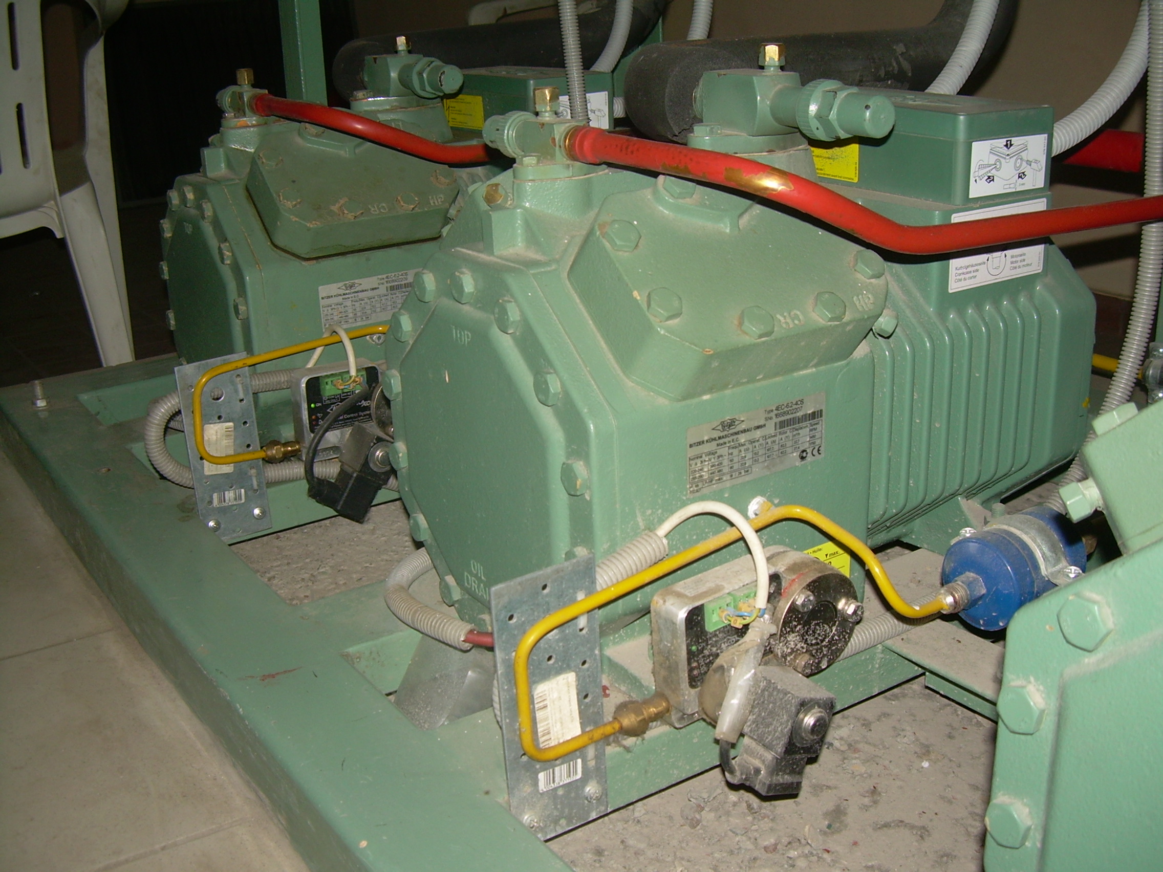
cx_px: 582
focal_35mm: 38
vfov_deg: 37.7
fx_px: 1277
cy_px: 436
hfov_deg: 49.0
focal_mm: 6.3
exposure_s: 1/60
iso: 50
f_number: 2.8
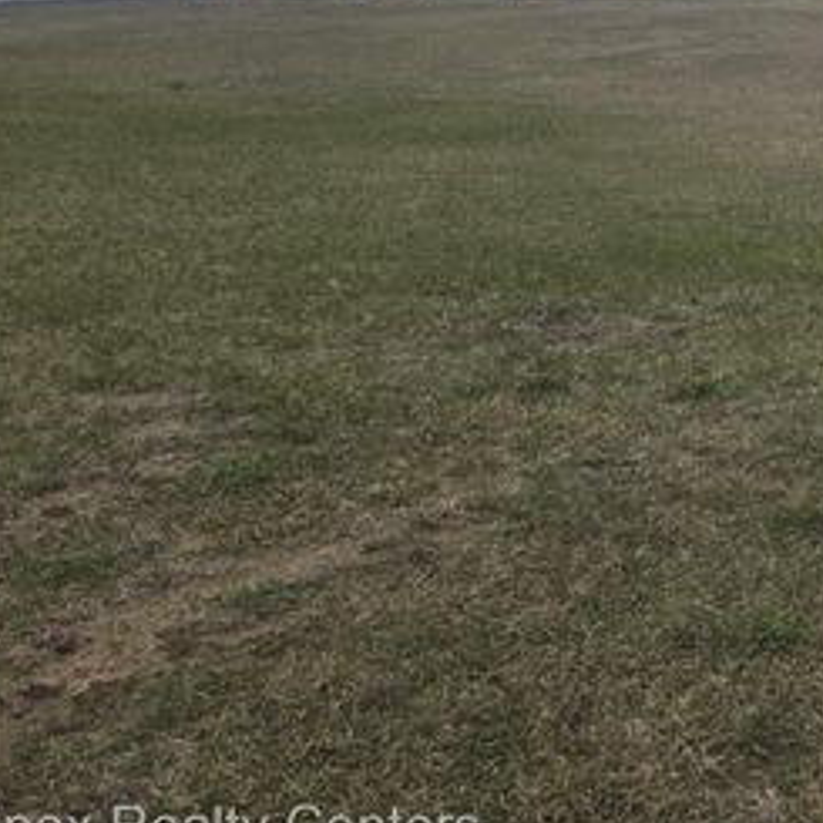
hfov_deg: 27.6
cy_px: 60
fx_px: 1426
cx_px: 1031
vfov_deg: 30.6
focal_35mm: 53
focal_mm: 6.3
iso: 80
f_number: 1.7
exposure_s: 1/6150
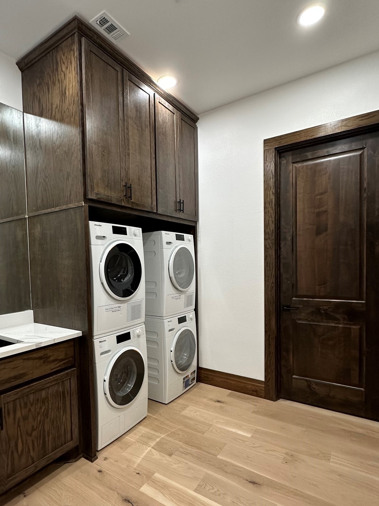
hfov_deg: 65.6
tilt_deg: -1.3
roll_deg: +1.5
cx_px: 160
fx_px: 292
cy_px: 275
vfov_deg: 81.6
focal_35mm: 20
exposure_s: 1/60
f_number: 2.2
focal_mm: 2.22
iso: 160
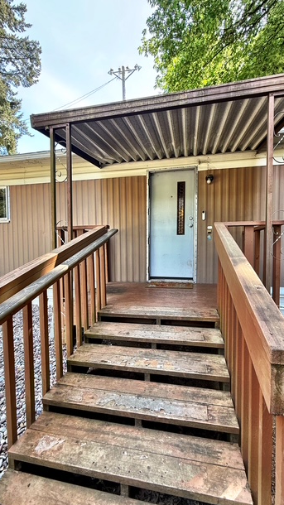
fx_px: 214
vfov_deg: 99.4
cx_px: 147
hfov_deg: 67.0
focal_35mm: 16
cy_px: 258
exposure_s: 1/99
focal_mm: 2.22
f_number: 2.2
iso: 80
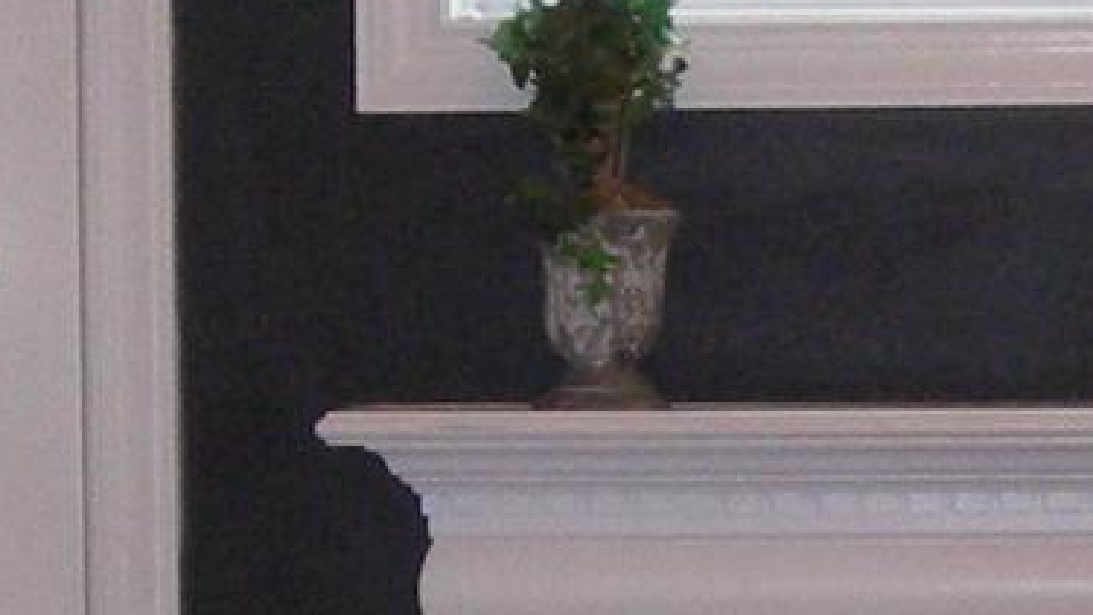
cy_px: 665
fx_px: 6550
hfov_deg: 9.5
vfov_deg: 5.4
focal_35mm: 226
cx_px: 1041
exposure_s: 1/60
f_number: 3.2
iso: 187
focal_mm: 6.3
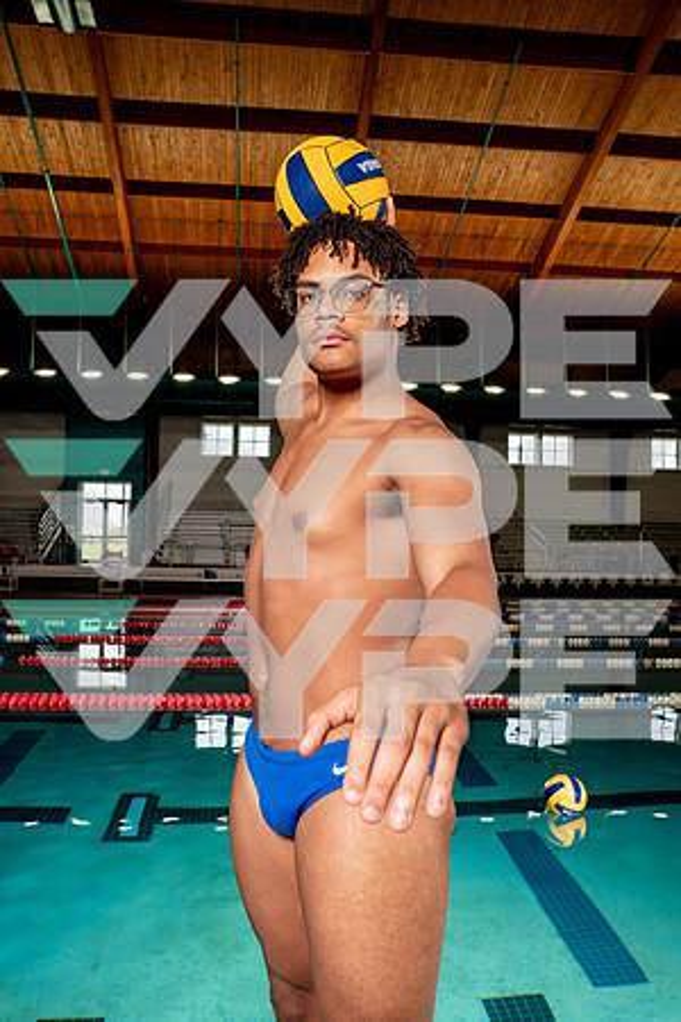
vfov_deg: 58.7
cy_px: 511
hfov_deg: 41.1
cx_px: 340
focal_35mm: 32
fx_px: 908
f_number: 7.1
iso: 400
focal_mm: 32
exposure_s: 1/250
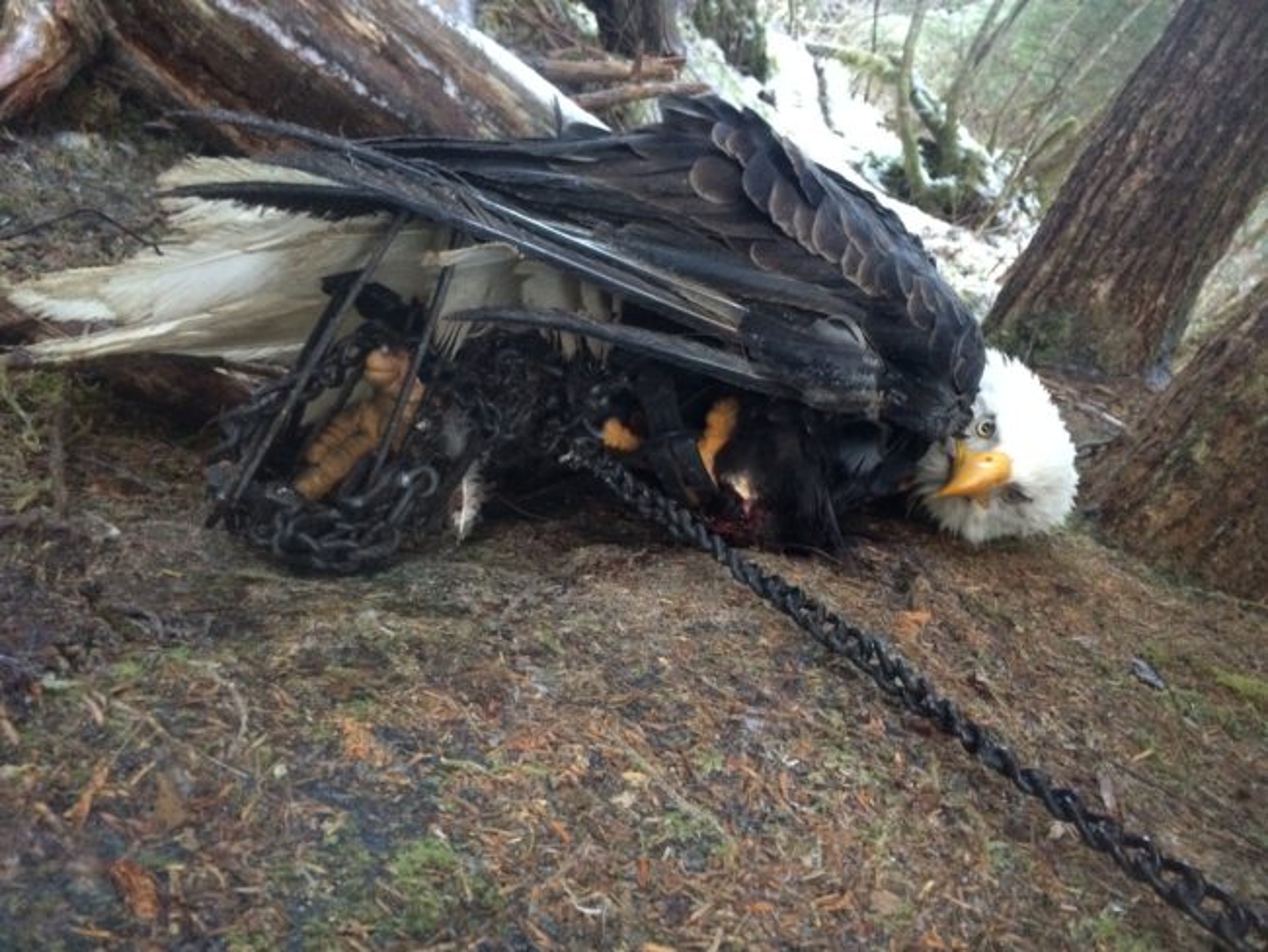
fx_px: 1063
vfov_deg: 48.3
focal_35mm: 29
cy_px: 476
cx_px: 634
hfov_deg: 61.6
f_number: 2.2
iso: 250
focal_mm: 4.15
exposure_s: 1/15
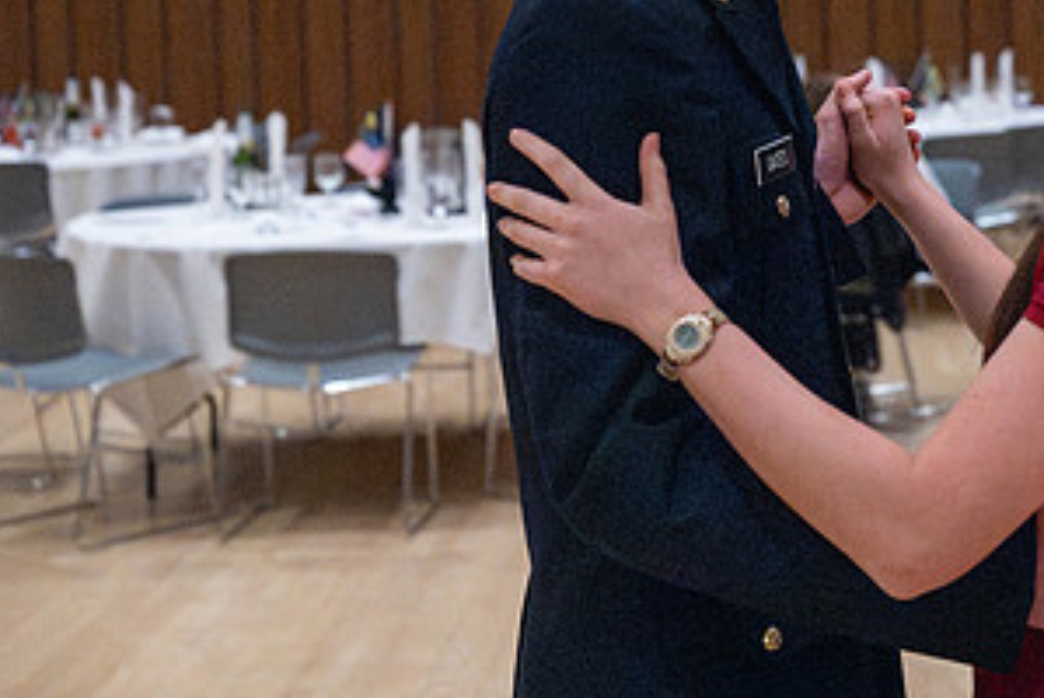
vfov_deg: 14.6
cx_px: 911
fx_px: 2700
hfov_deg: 21.5
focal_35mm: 93
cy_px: 61
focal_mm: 48
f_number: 4
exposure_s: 1/400
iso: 20000
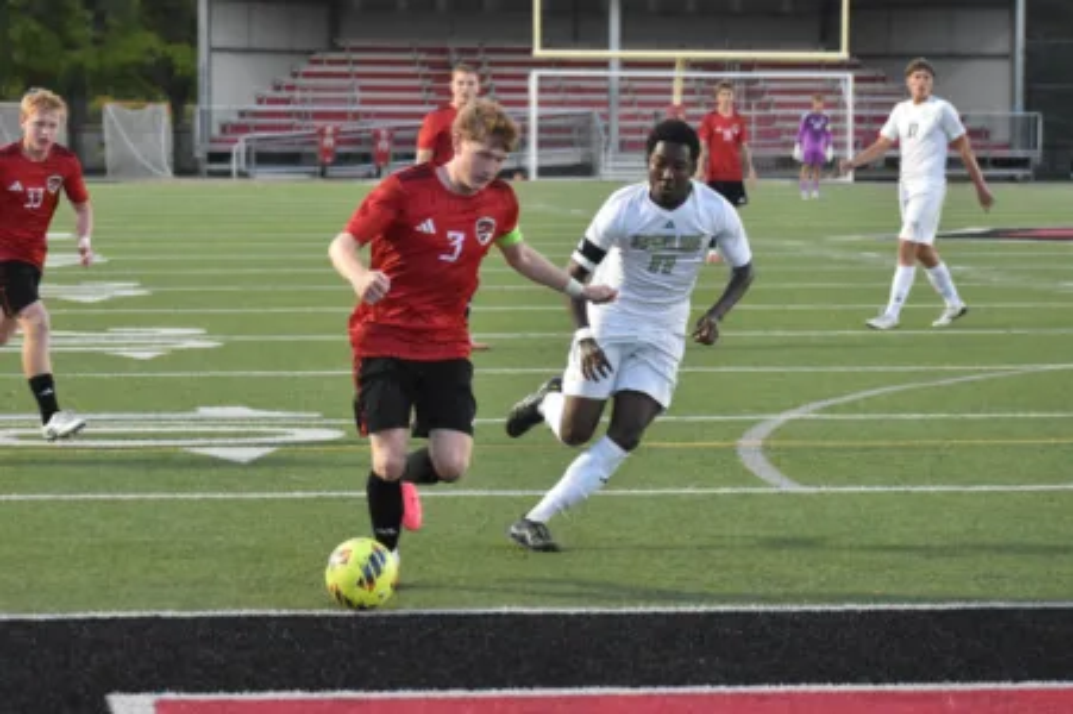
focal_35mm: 129
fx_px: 3842
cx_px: 536
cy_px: 357
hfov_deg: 15.9
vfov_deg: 10.6
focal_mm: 86
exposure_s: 1/1600
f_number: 5
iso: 6400
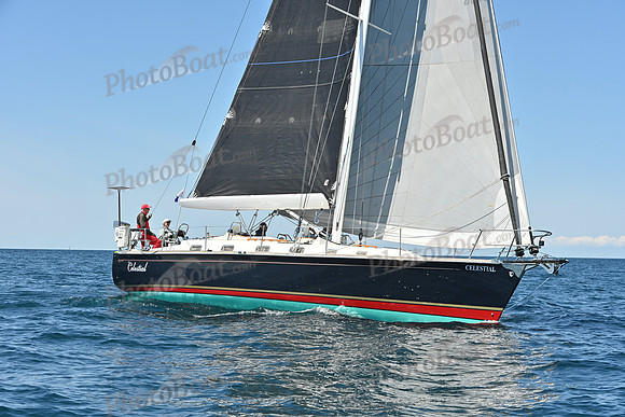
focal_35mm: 70
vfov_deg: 19.5
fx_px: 1216
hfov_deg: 28.8
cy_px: 208
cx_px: 312
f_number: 9
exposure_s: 1/1000
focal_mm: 70
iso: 320
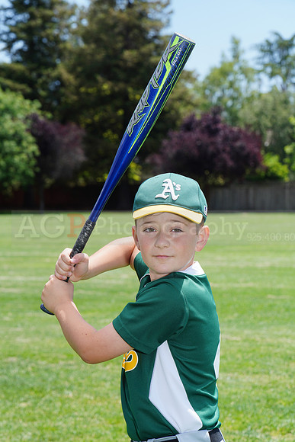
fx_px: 1658
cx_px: 148
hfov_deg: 10.2
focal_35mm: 135
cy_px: 221
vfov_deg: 15.2
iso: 200
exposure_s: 1/200
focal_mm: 135
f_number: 11
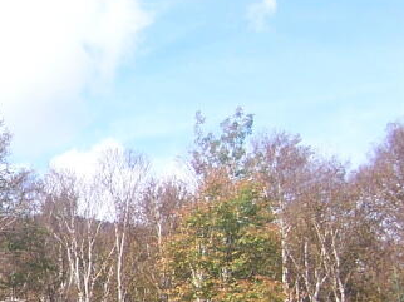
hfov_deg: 15.0
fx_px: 1411
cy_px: 293
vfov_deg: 12.1
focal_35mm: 121
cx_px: -226
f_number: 2.8
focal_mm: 6.3
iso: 80
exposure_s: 1/500
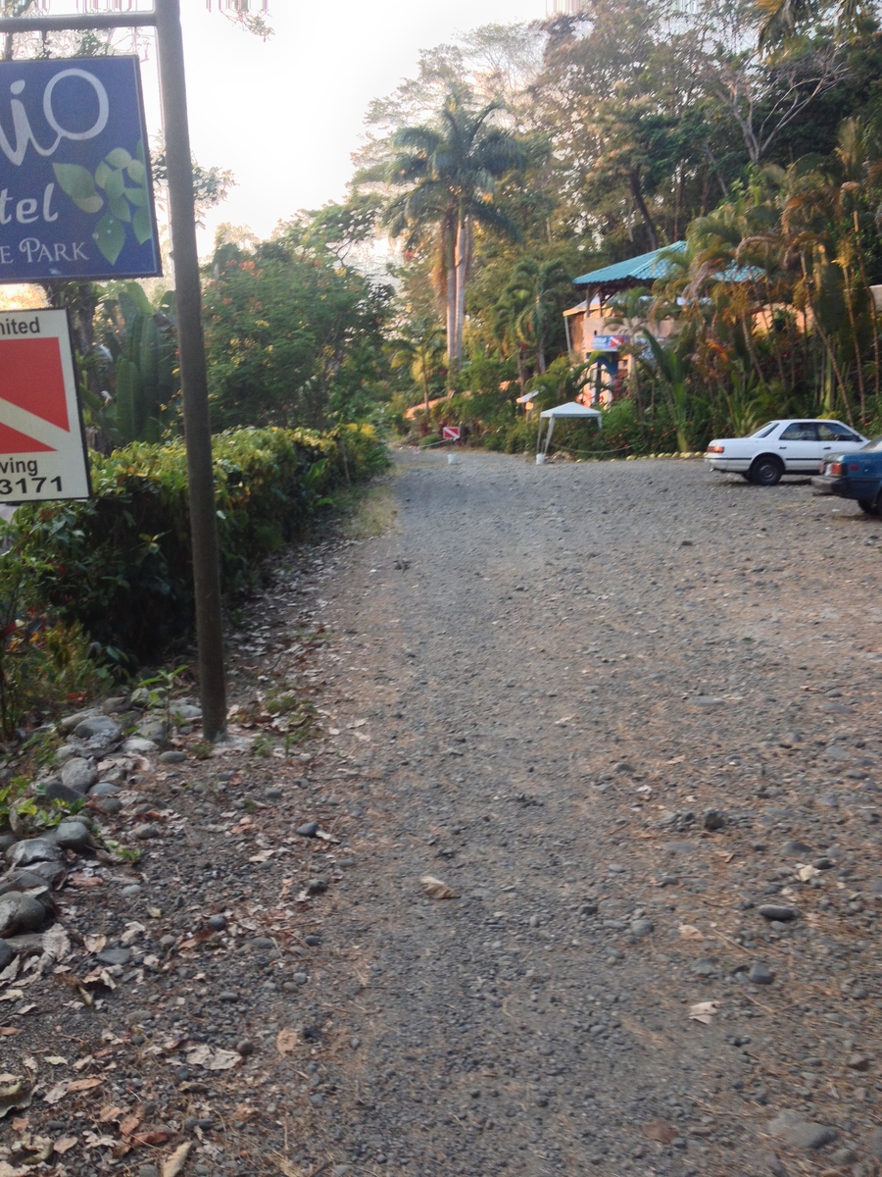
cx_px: 441
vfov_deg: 52.6
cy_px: 588
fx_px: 1189
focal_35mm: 35
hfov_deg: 40.7
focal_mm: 4.28
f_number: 2.4
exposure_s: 1/60
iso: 50
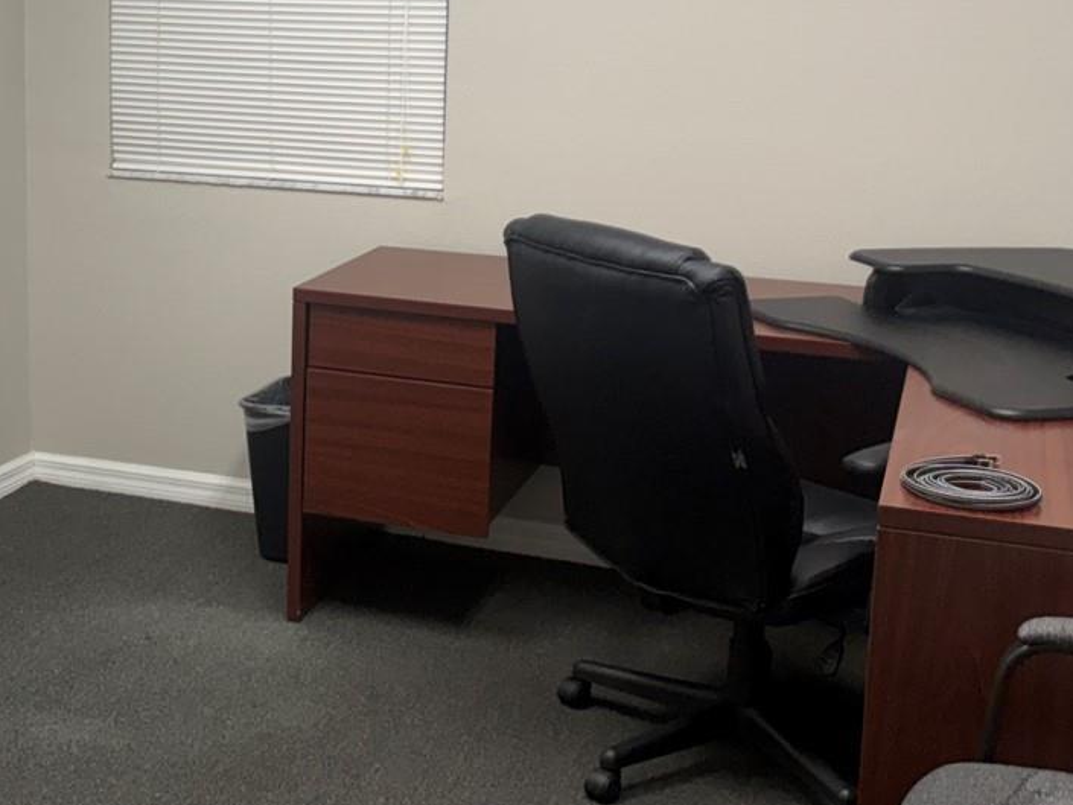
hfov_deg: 31.8
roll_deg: +0.7
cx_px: 205
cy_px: 207
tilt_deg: -8.2
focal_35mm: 59
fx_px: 1829
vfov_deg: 24.6
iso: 100
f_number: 1.6
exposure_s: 1/120
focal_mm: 5.96
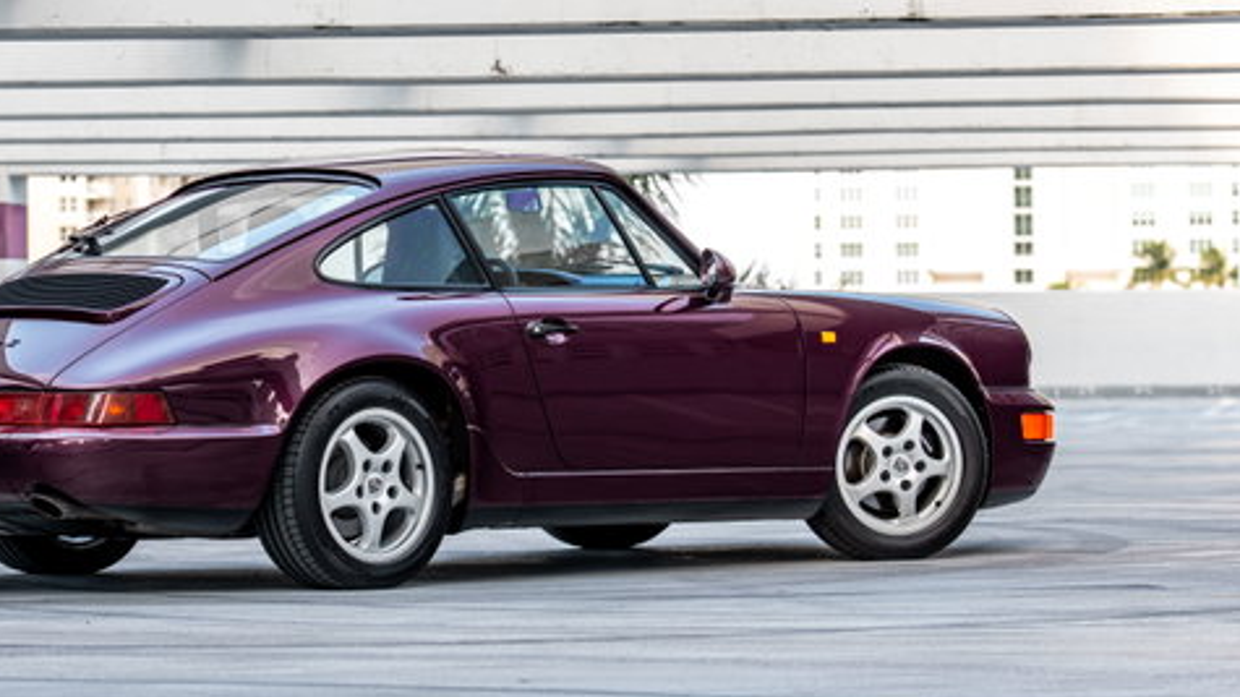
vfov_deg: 7.5
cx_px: 459
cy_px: 290
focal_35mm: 161
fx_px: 5293
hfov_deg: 13.4
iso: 400
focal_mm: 95
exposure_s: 1/160
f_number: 4
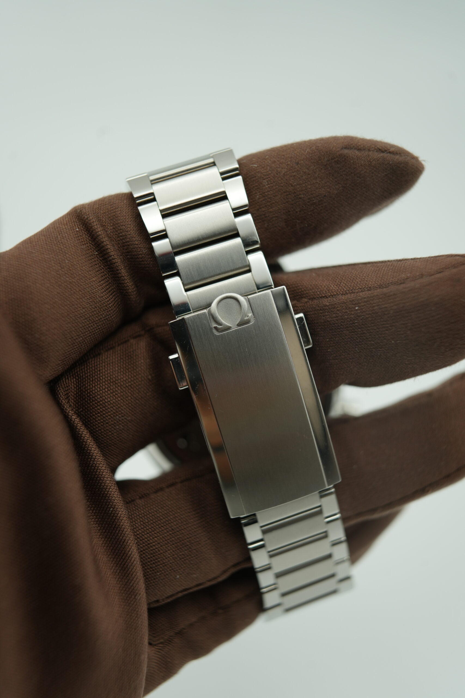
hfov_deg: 37.9
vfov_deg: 54.4
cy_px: 349
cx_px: 232
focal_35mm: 35
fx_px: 678
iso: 400
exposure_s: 1/250
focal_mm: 35
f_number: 5
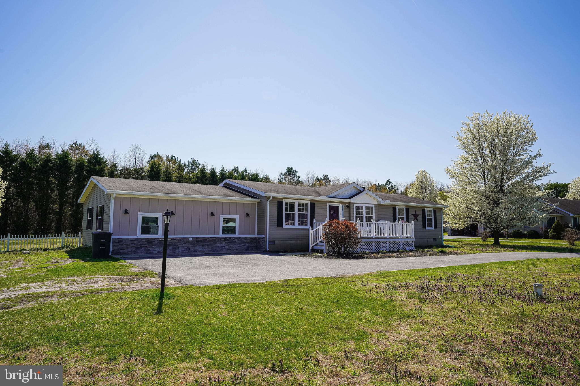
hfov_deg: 73.7
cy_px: 193
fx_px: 387
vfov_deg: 53.1
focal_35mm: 24
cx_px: 290
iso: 100
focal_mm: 24
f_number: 10
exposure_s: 1/200
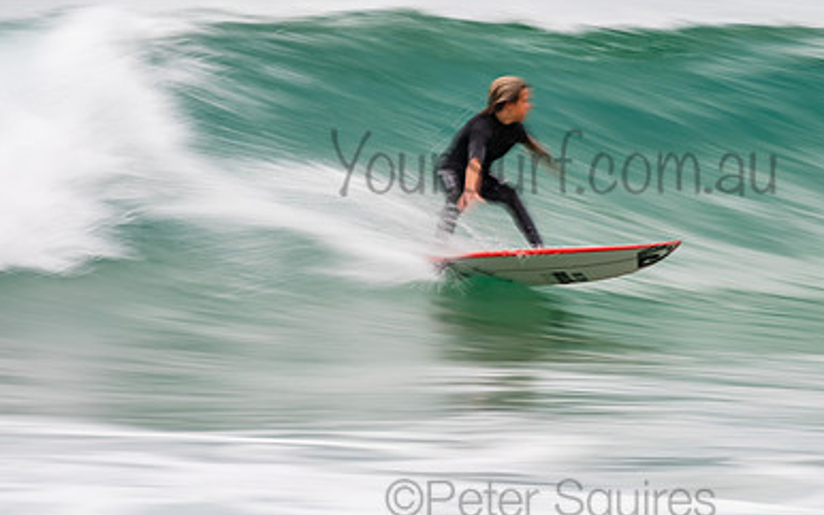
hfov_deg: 2.7
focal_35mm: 766
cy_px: 144
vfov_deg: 1.7
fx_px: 17197
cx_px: 551
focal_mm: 500
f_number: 11
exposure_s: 1/20
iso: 64
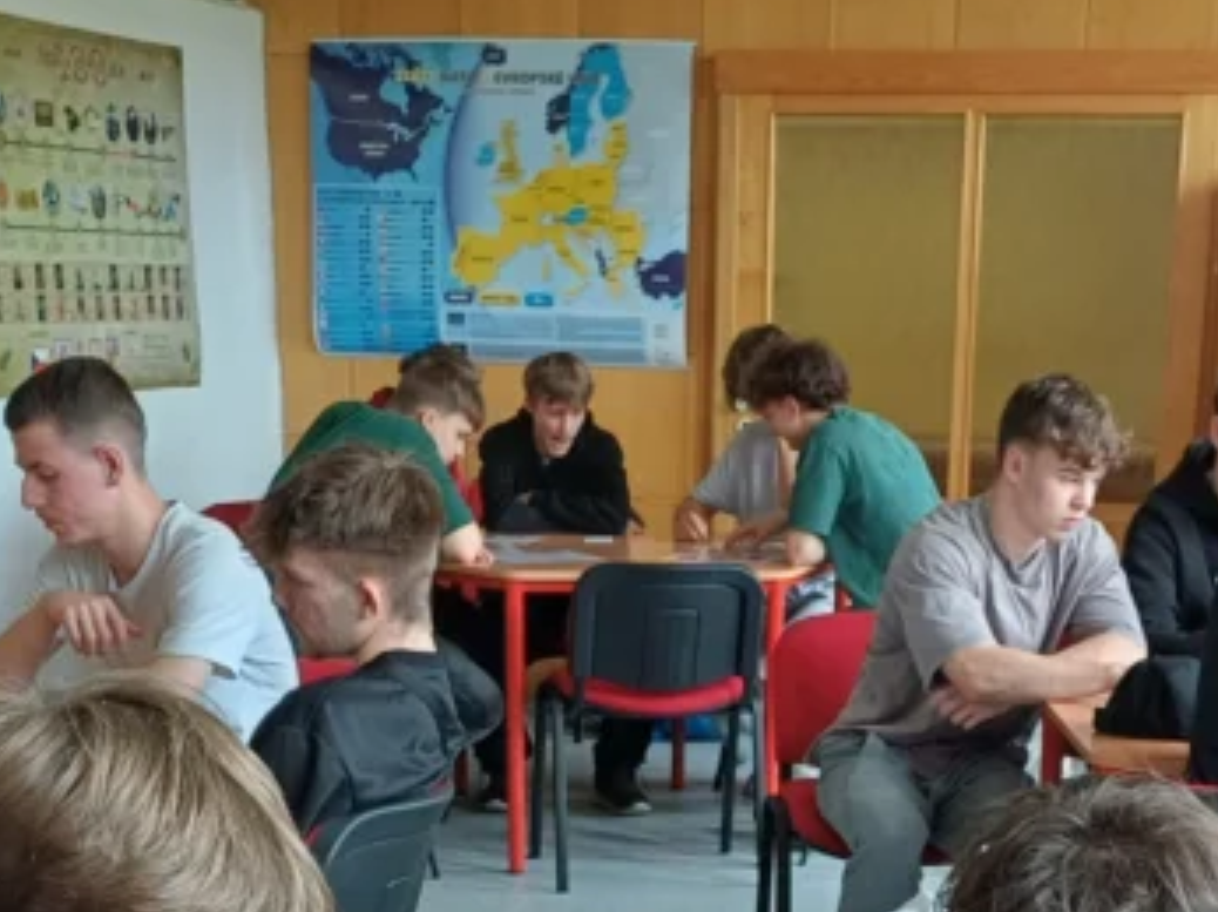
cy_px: 1211
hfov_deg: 26.3
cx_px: 711
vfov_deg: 18.4
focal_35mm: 74
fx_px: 2602
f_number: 1.8
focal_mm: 4.65
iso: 64
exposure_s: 1/50
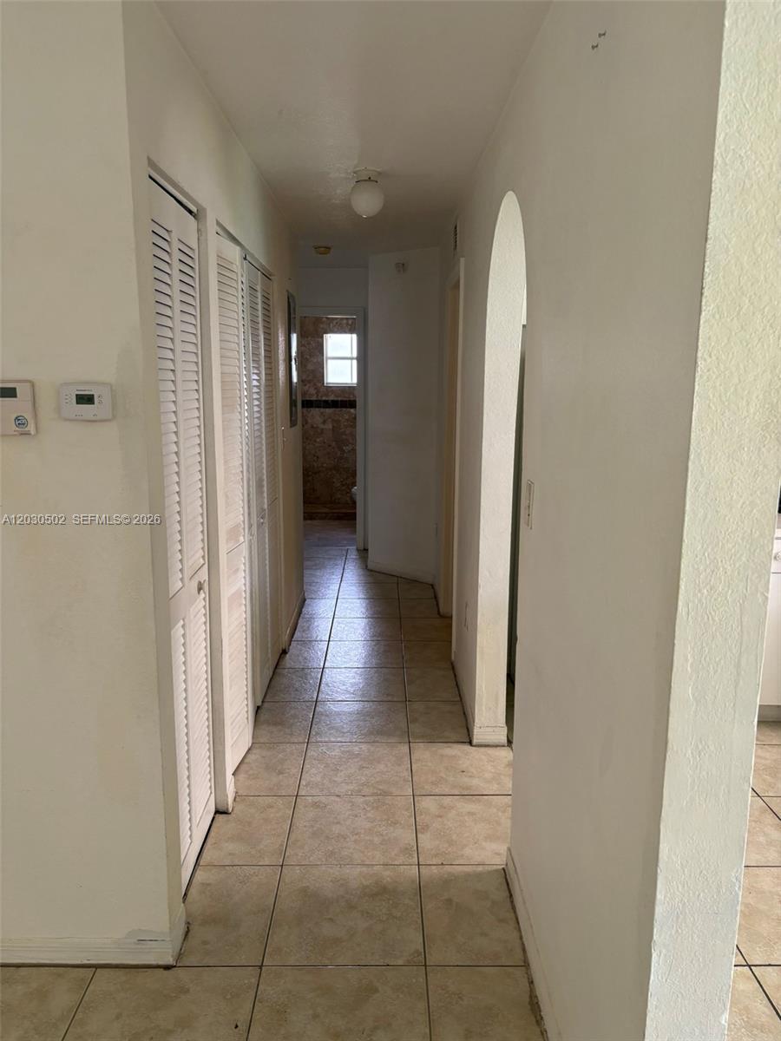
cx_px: 390
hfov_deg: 53.1
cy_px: 520
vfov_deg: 67.3
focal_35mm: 26
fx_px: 782
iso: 125
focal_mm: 5.96
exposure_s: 1/141
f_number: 1.6
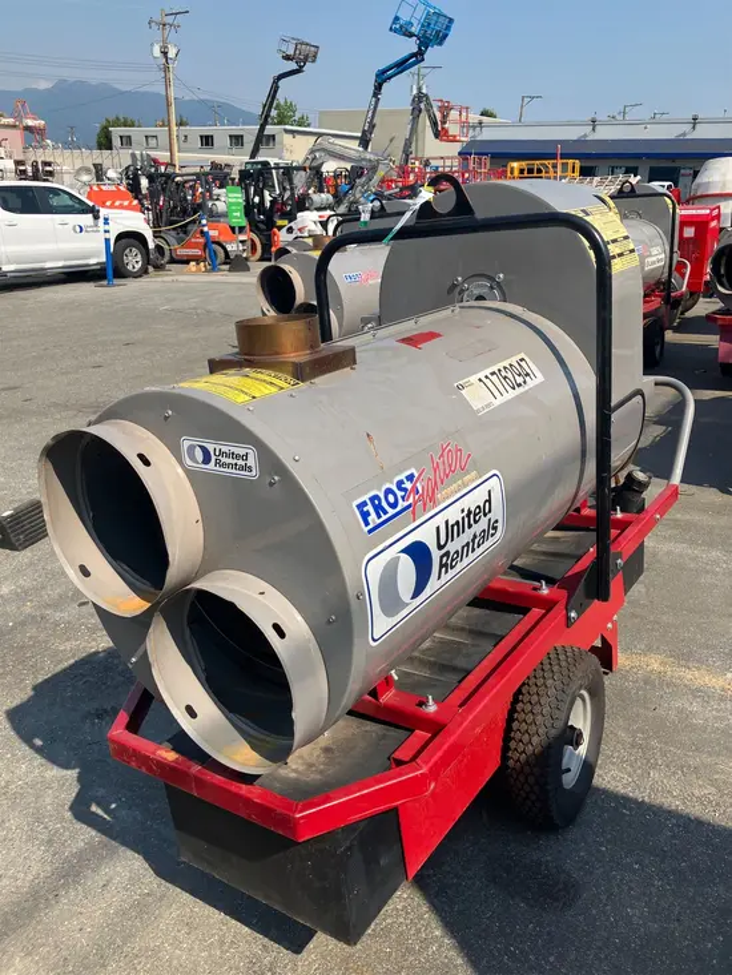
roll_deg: -2.8
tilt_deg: -19.2
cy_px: 488
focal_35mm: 28
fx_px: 789
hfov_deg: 49.8
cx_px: 366
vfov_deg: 63.4
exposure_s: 1/1799
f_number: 1.8
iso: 32
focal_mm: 3.99
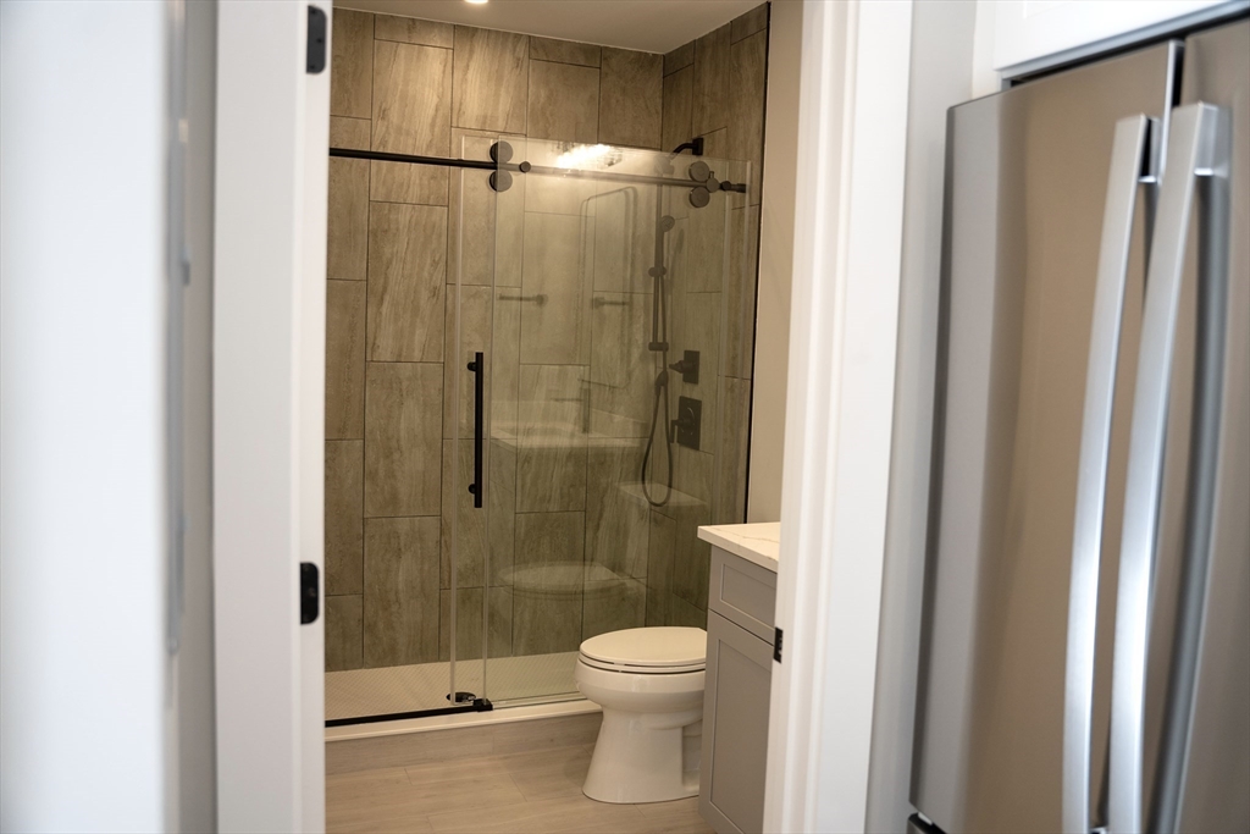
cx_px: 625
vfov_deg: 44.3
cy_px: 417
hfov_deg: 62.8
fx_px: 1024
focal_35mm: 30
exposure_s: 1/250
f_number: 2.8
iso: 400
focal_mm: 29.5
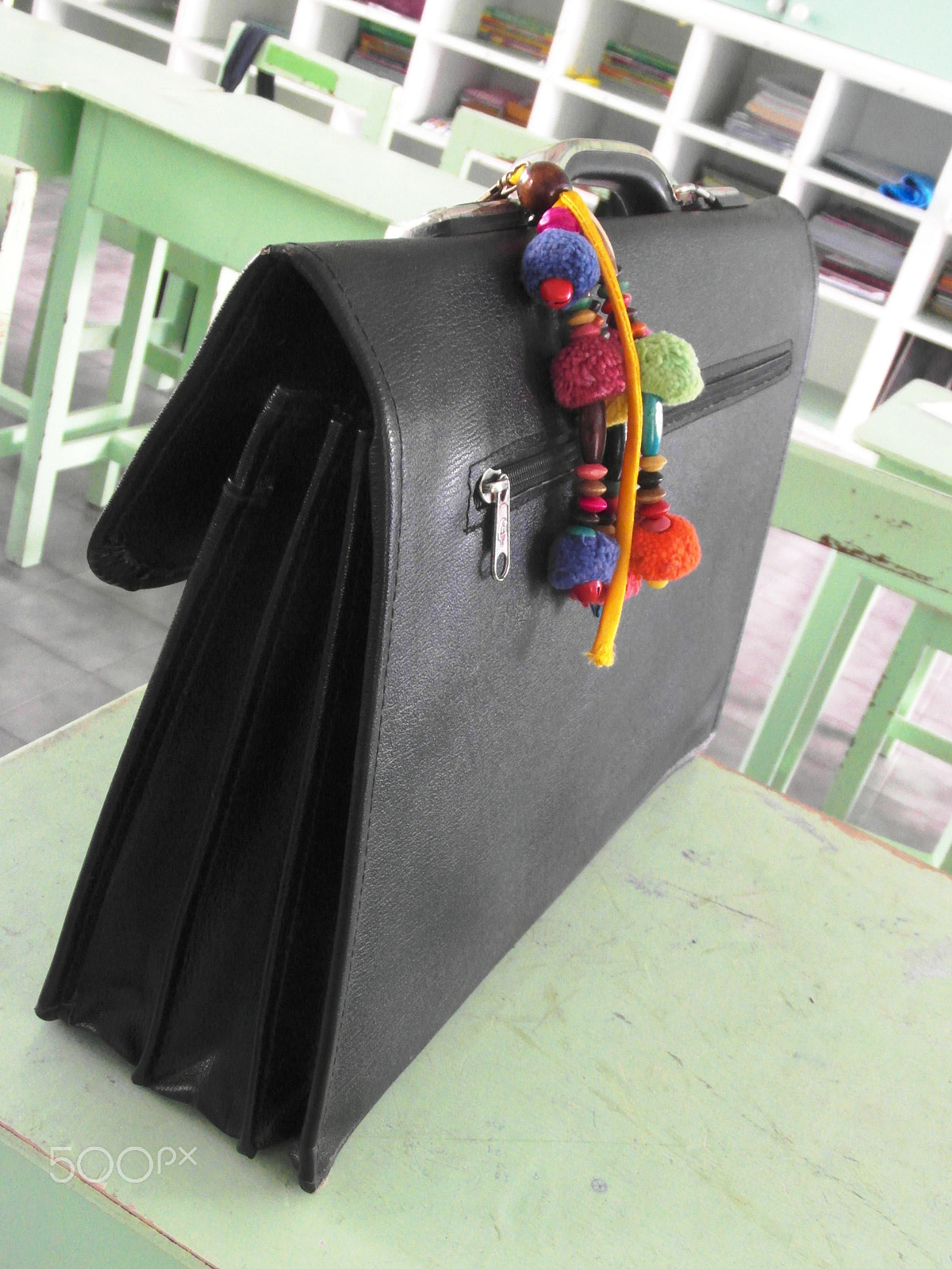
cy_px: 634
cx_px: 476
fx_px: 1503
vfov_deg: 45.8
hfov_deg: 35.1
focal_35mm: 41
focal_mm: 6.8
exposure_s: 1/45
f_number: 3.6
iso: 800
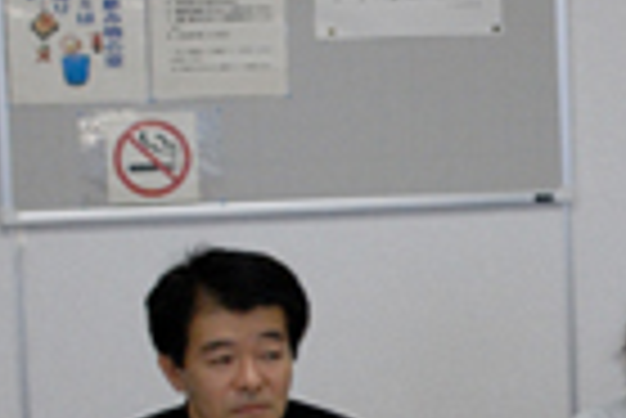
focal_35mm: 194
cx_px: 707
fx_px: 3377
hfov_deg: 10.5
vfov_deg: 7.1
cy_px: 380
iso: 800
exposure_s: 1/640
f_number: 2.8
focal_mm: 28
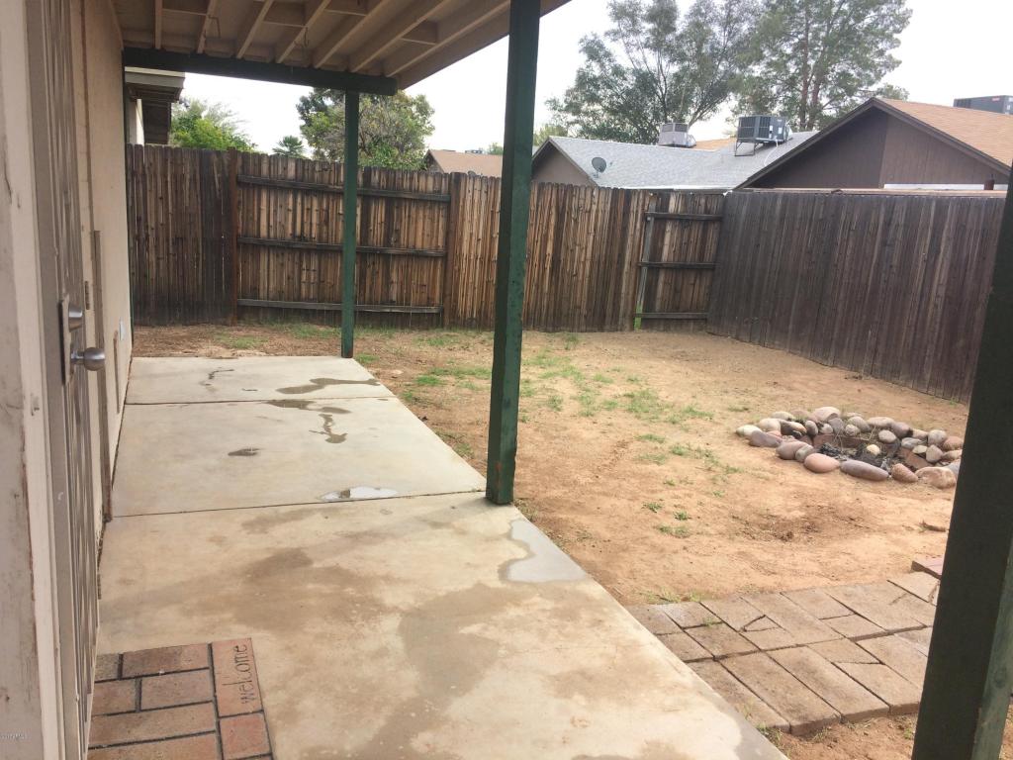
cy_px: 380
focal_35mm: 29
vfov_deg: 48.2
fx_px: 849
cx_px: 506
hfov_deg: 61.7
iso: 32
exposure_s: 1/631
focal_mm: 4.15
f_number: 2.2
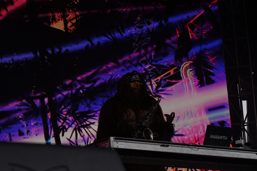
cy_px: 95
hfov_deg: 17.3
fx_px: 842
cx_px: 116
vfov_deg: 11.6
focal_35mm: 118
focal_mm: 105
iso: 100
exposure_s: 1/320
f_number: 6.3
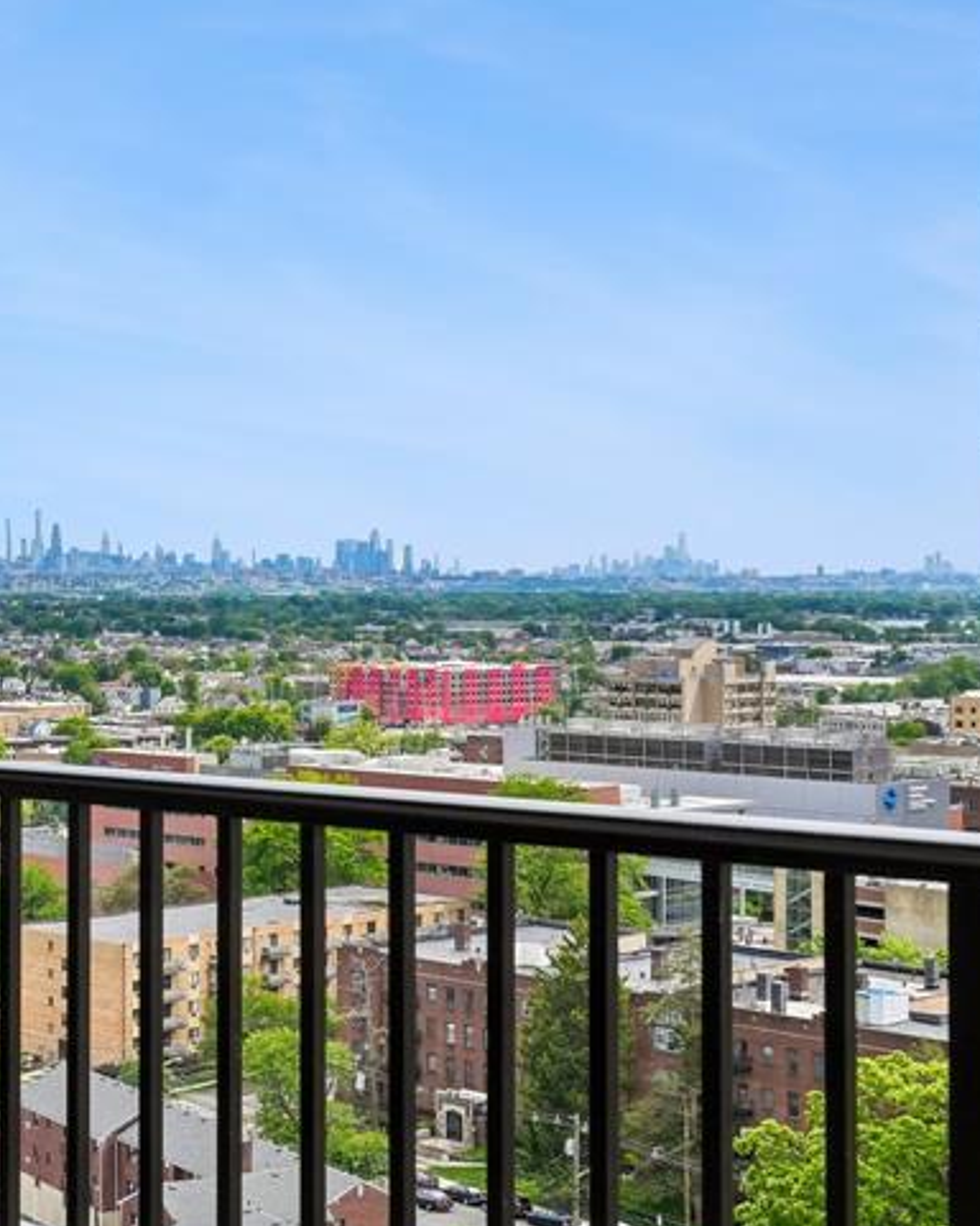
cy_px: 531
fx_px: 2248
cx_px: -125
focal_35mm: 62
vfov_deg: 30.4
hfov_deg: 23.0
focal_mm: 31
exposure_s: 1/1000
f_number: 8
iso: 400
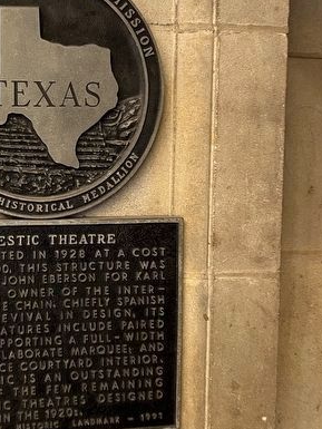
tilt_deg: -7.2
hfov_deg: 26.0
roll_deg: +2.3
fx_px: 669
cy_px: 205
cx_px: 21
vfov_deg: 35.5
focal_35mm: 54
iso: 200
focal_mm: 5.1
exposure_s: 1/60
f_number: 1.6
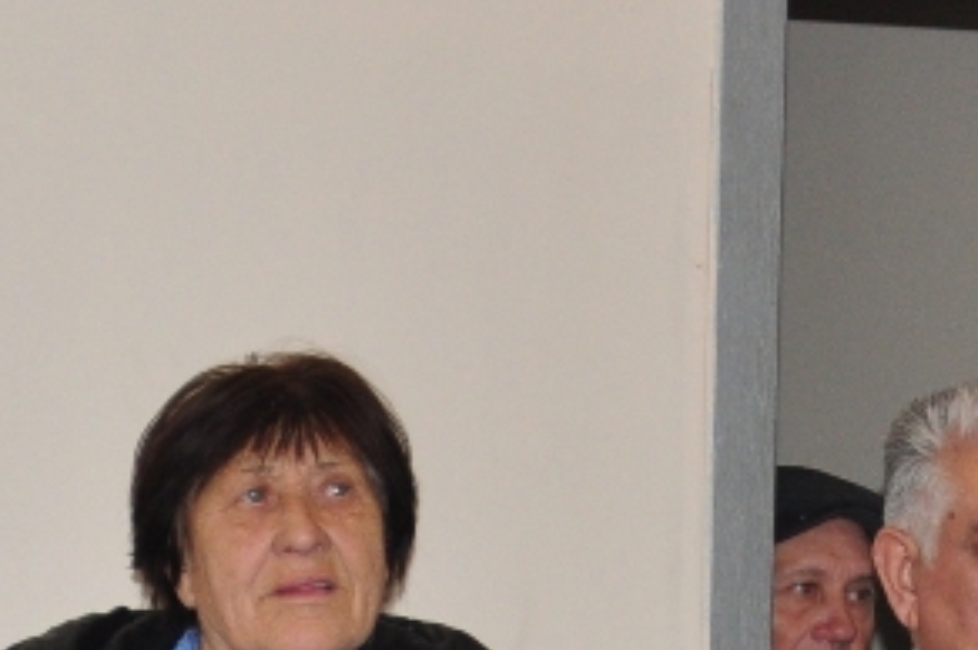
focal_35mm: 231
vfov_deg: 5.8
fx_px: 6268
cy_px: 1092
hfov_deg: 8.9
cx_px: 271
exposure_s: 1/200
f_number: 4.5
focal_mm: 40
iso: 720
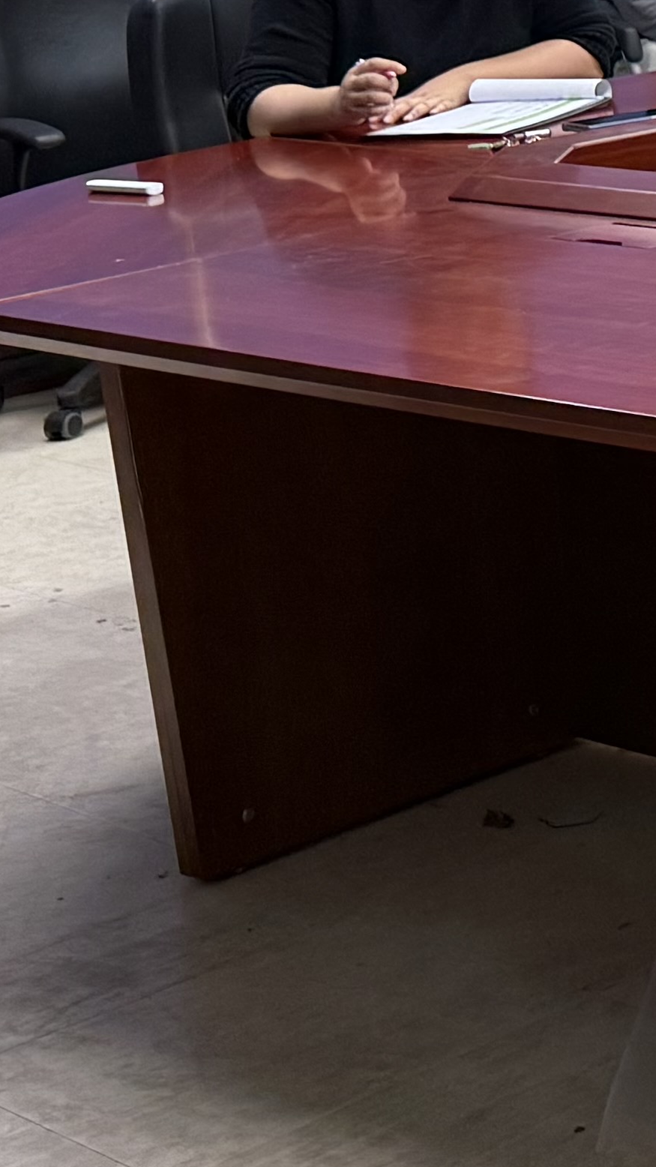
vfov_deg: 20.9
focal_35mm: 96
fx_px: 2969
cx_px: 1870
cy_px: -179
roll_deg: +1.9
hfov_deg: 10.0
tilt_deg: -3.4
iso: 160
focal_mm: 6.76
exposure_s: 1/120
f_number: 1.78
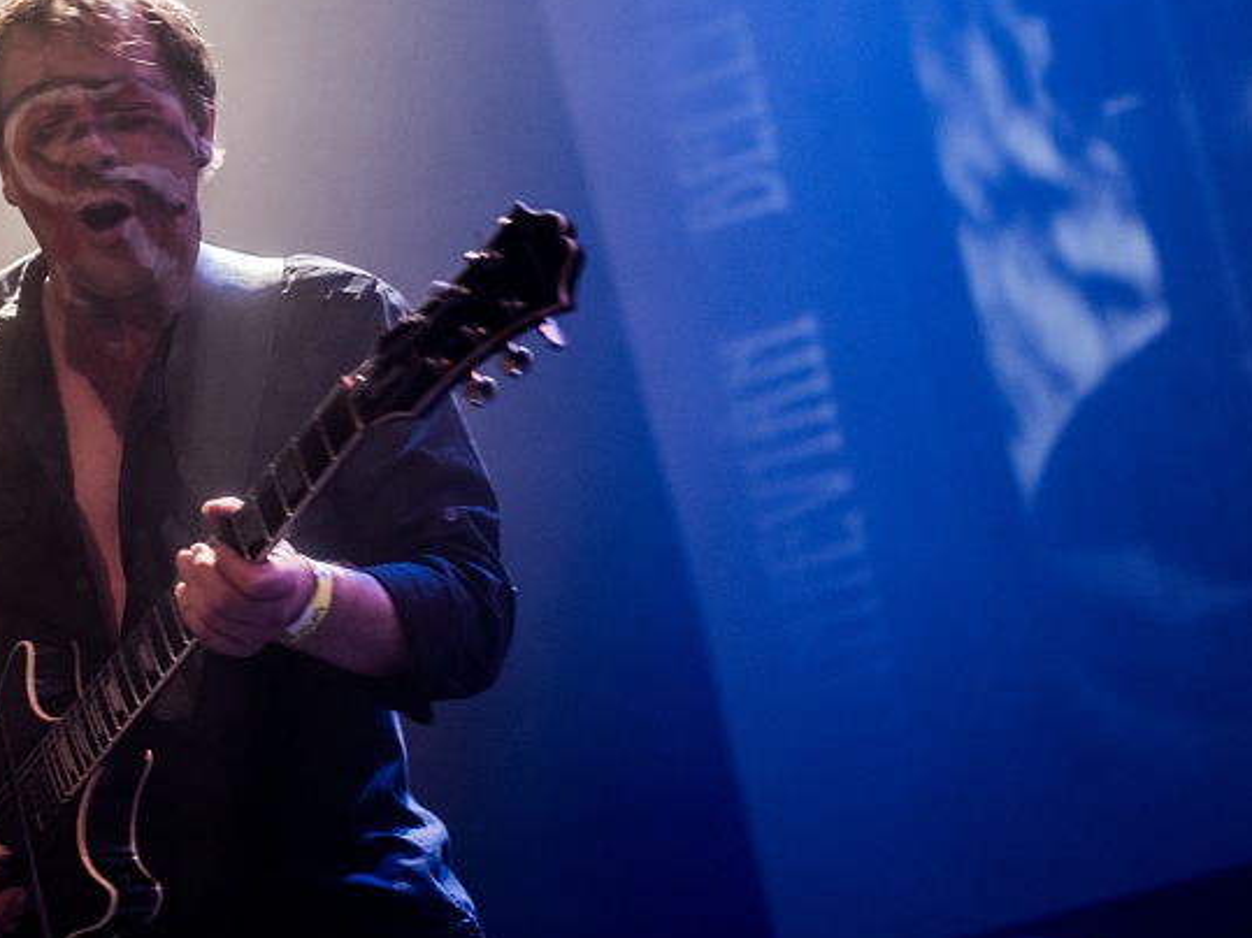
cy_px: 452
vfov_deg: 16.4
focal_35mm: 90
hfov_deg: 21.7
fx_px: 3254
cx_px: 504
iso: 2500
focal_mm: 70
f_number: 2.8
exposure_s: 1/100
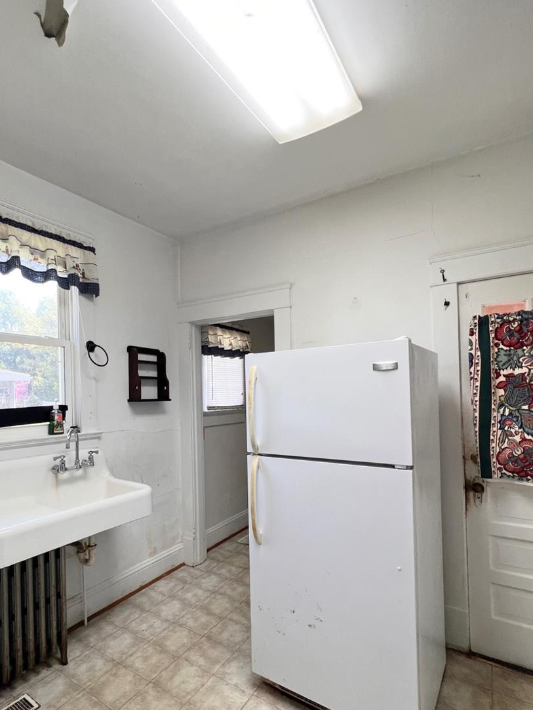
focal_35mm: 18
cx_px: 196
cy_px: 390
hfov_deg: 70.3
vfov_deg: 87.5
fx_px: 369
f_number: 1.8
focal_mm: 1.57
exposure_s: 1/120
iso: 100
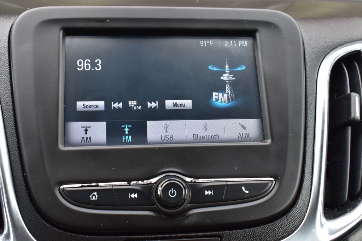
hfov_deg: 41.1
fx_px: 482
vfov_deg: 28.1
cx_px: 181
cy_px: 120
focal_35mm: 48
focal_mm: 32
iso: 400
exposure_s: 1/40
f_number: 7.1
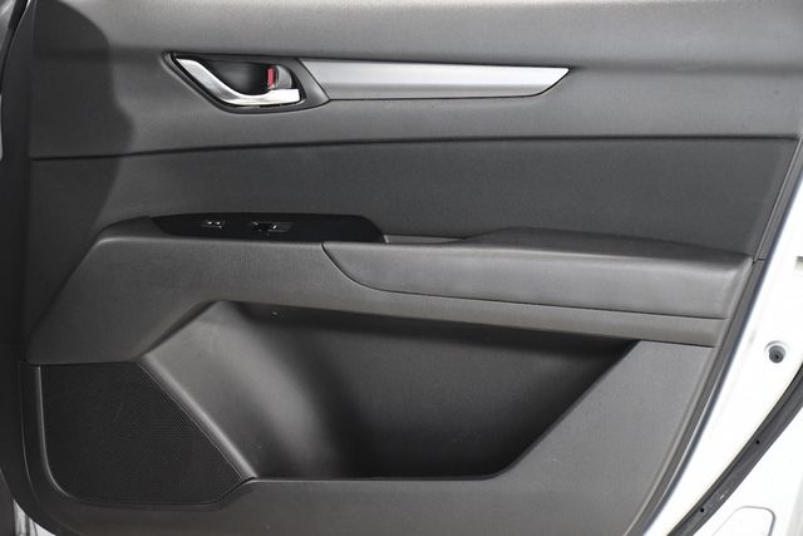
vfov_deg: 18.9
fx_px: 1606
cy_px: 268
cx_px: 402
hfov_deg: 28.1
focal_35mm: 72
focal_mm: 48
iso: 2500
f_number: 4.5
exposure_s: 1/125
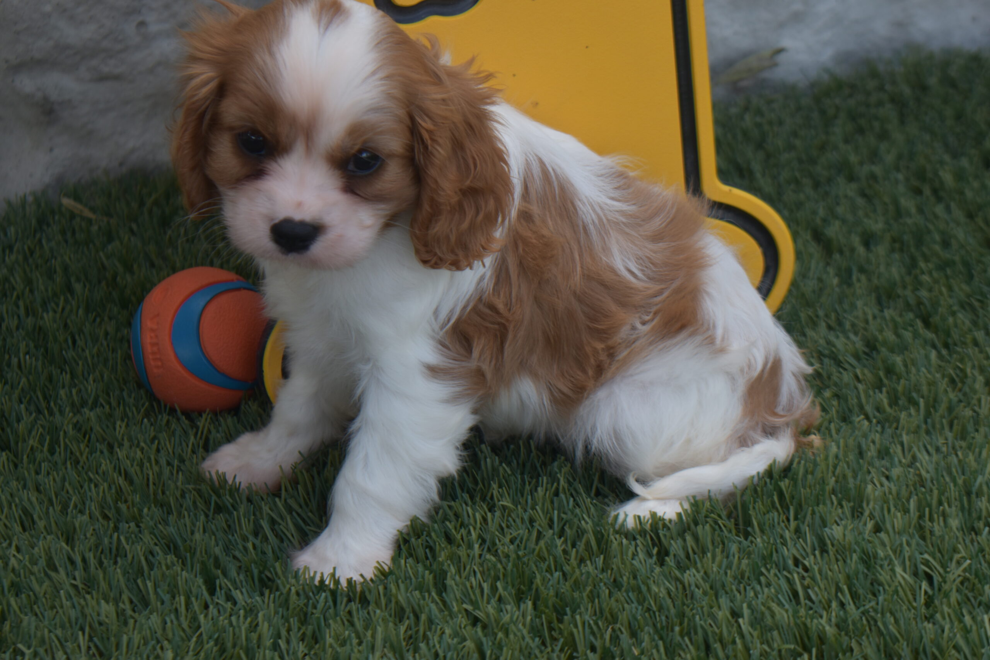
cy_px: 330
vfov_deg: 16.6
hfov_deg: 24.6
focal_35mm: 82
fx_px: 2269
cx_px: 495
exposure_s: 1/160
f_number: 5.6
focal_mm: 55
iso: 200
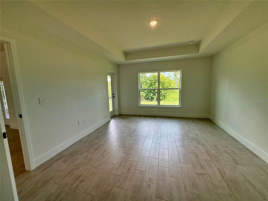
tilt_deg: -7.6
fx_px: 108
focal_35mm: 14
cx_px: 134
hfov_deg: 102.1
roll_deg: +1.6
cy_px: 100
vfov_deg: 85.7
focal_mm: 2.22
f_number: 2.2
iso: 64
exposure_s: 1/233
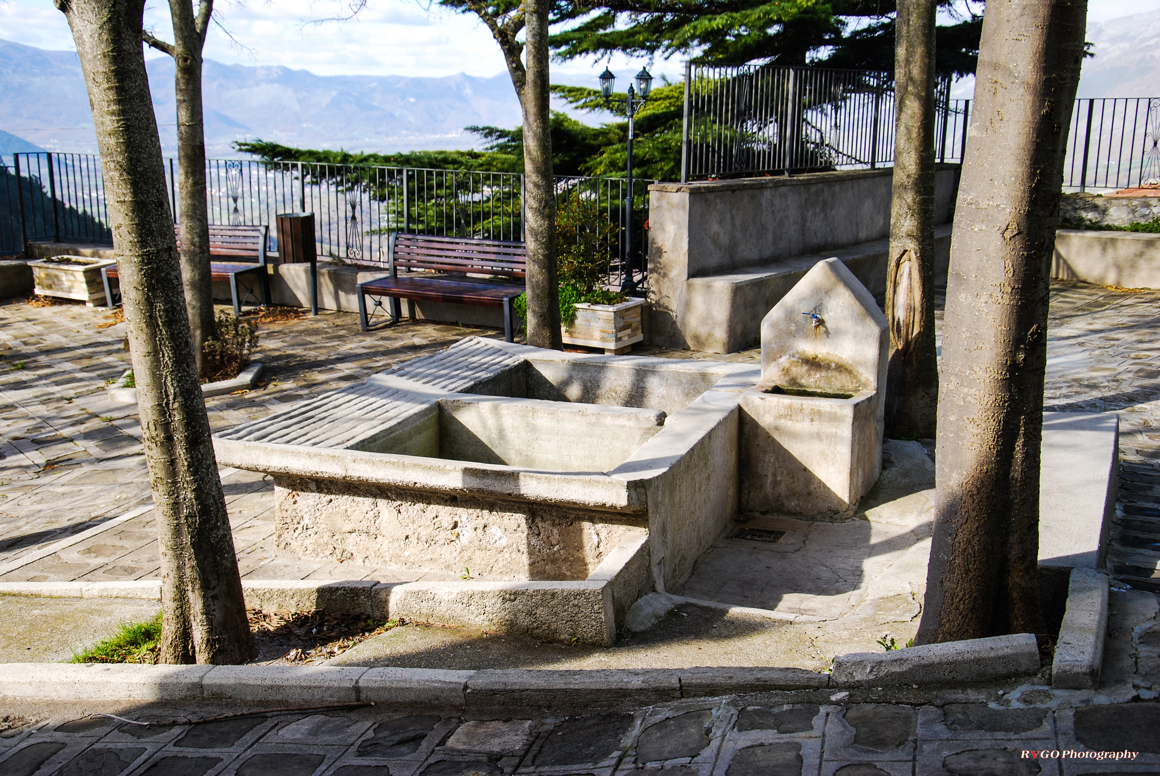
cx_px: 580
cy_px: 388
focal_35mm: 45
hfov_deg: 43.6
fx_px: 1452
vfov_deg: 29.9
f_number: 6.3
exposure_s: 1/160
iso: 100
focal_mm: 30
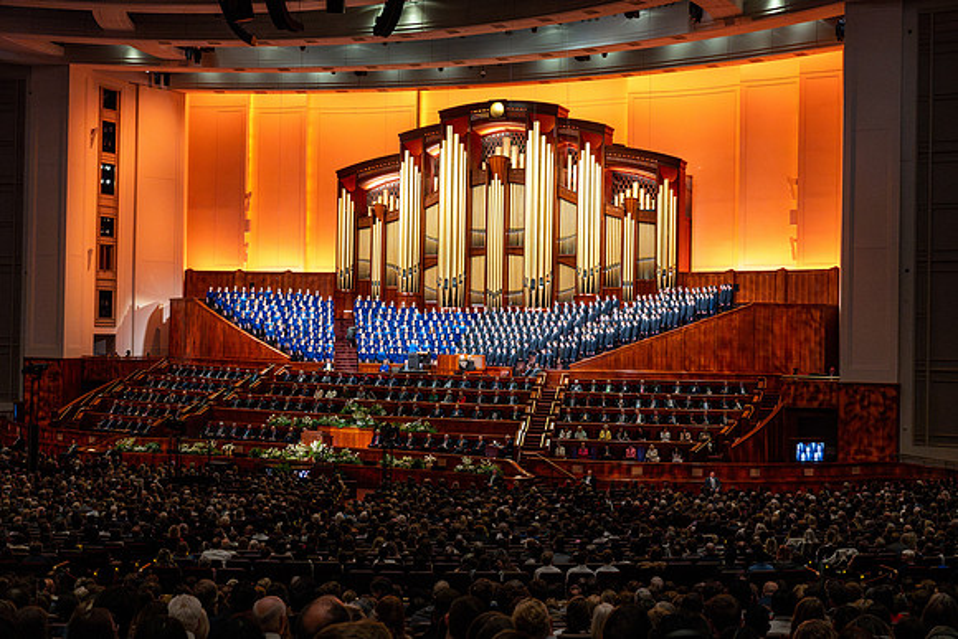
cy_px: 311
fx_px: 1210
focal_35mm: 45
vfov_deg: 29.6
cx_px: 484
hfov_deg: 43.2
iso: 5000
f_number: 8
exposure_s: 1/100
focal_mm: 44
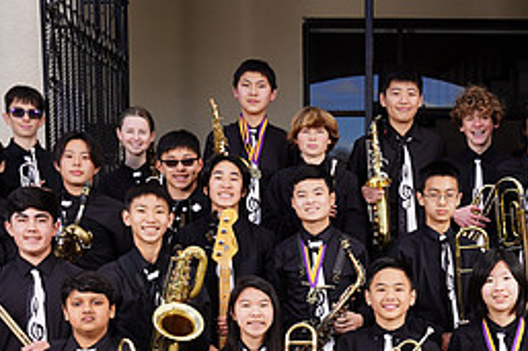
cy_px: 385
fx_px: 1026
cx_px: 403
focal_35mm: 70
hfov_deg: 28.4
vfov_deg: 18.7
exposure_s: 1/200
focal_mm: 31
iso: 100
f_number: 6.3
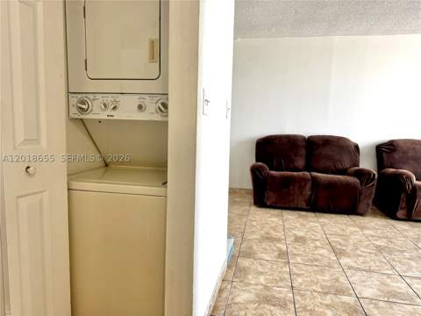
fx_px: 292
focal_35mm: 24
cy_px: 158
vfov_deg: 56.8
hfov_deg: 71.6
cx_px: 210
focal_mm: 6.76
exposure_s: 1/120
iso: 125
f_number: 1.78
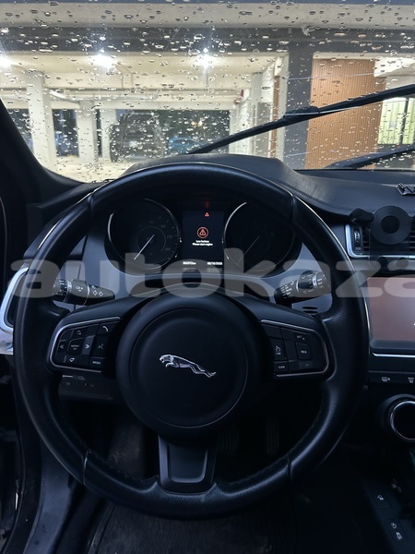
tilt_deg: -19.0
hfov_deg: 53.1
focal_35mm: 26
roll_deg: -0.9
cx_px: 208
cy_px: 277
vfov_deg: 67.3
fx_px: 416
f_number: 1.5
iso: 500
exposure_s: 1/30
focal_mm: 5.7
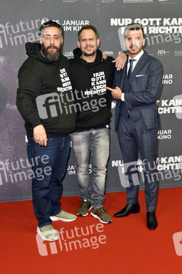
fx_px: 365
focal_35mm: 48
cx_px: 91
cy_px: 137
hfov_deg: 28.0
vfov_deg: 41.1
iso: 1000
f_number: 5.6
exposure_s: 1/200
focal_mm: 48
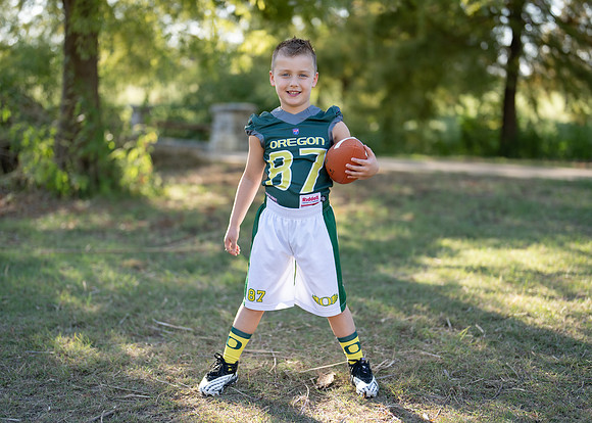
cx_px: 304
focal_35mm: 58
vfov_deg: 24.6
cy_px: 231
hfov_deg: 34.0
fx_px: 968
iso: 100
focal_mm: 50
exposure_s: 1/1250
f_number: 1.2
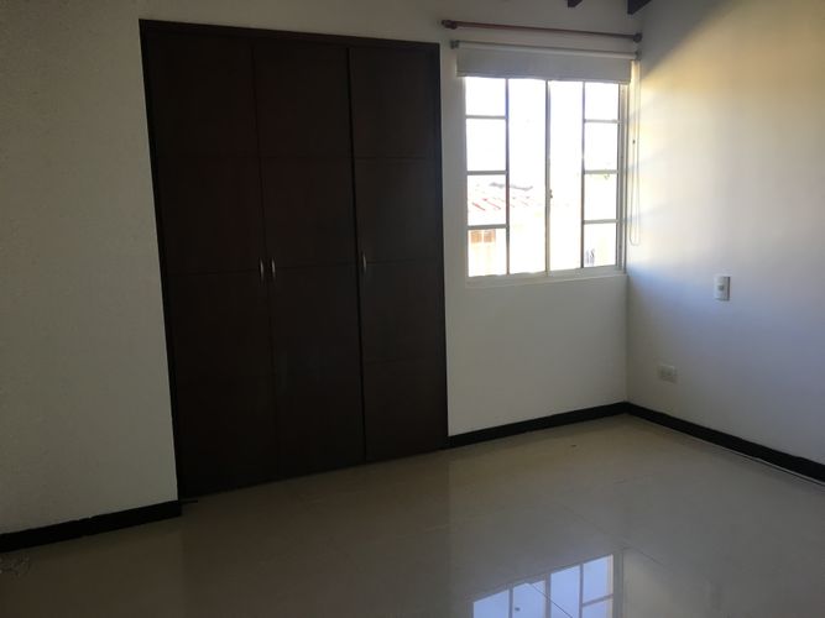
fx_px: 691
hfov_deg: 61.7
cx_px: 412
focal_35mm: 29
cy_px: 309
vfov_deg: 48.2
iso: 32
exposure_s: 1/30
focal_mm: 4.15
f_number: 2.2
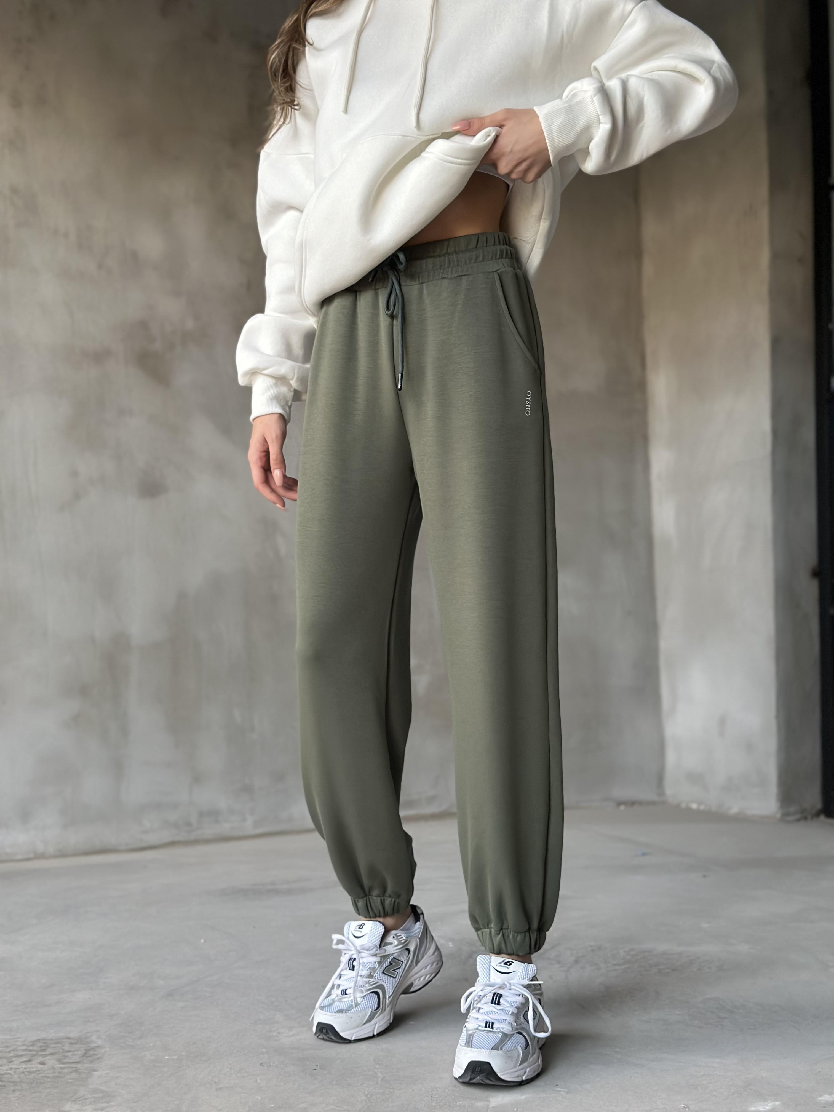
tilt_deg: +1.8
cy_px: 556
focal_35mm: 48
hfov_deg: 30.3
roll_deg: +0.5
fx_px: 1542
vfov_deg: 39.7
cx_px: 417
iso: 250
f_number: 1.78
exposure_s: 1/60
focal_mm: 6.86
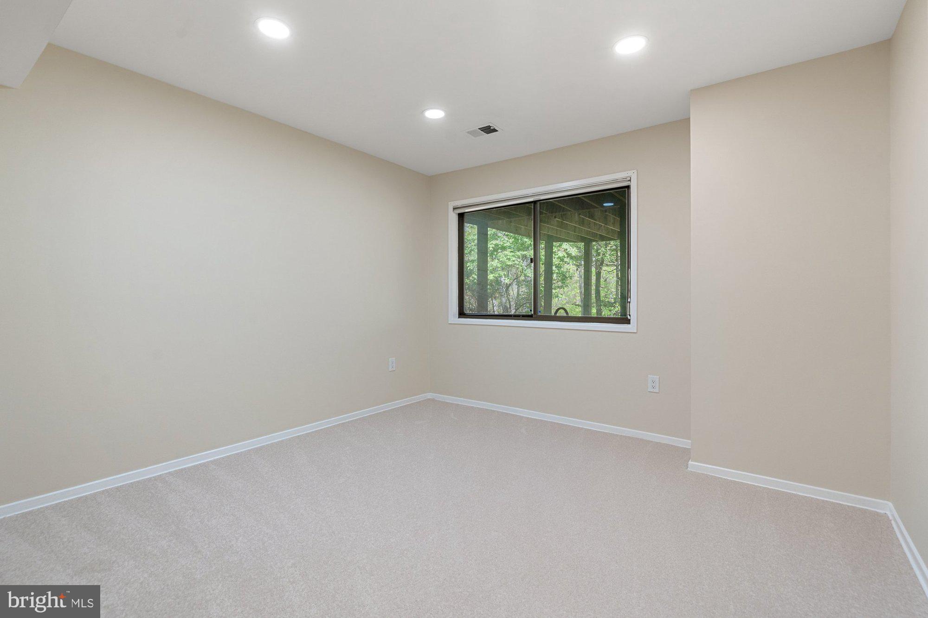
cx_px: 464
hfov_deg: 96.7
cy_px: 309
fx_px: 412
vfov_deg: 73.7
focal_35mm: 16
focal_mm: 16
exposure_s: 1/15
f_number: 8
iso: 500
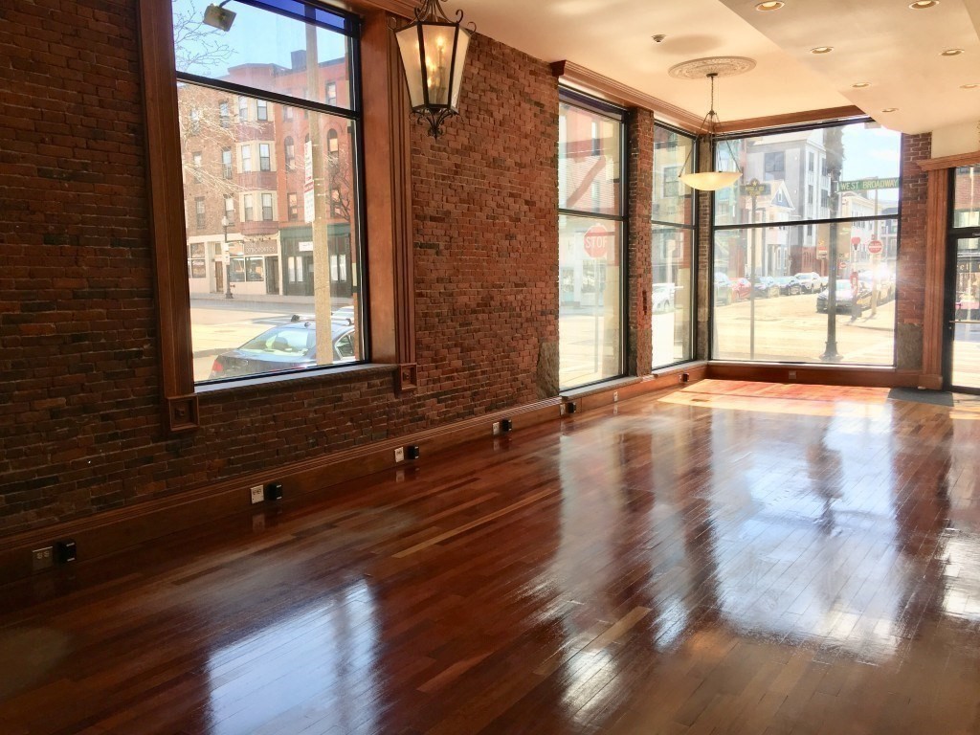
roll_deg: +1.4
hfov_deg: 61.7
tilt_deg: -4.8
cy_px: 368
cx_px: 490
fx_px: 821
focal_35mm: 29
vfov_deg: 48.2
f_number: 2.2
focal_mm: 4.15
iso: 25
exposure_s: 1/287
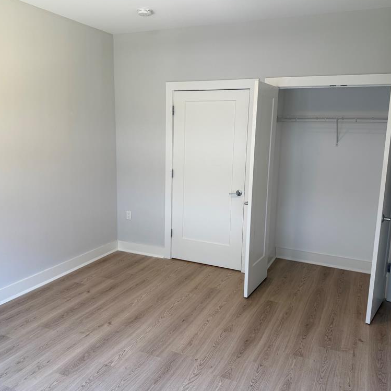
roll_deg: -1.4
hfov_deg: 55.6
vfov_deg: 55.6
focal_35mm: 29
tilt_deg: -9.8
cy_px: 193
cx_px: 195
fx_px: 371
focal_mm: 6.76
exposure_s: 1/120
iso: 125
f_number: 1.78
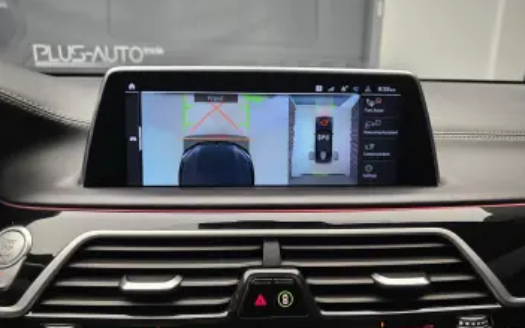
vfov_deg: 49.1
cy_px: 181
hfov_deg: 72.6
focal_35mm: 25
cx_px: 262
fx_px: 358
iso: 250
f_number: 1.7
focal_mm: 6.3
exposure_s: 1/120
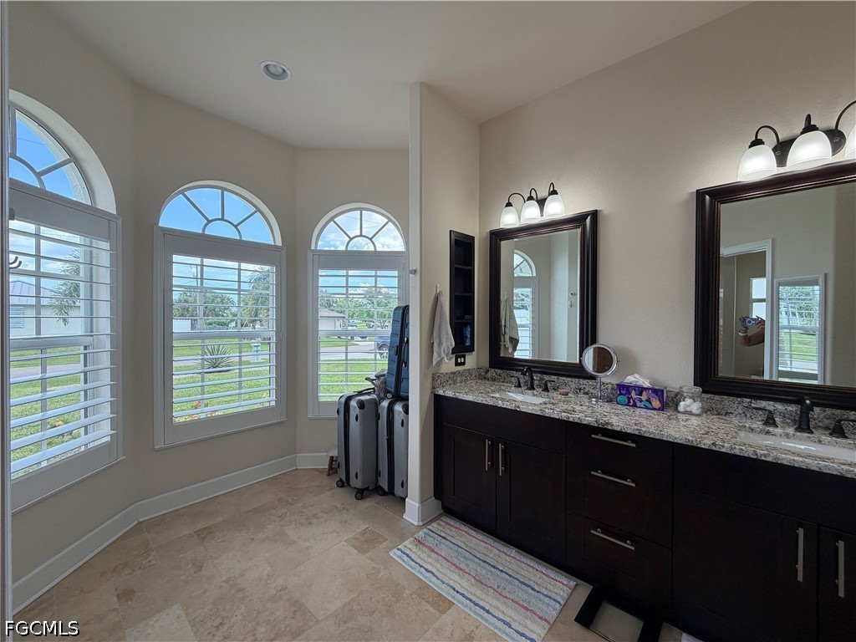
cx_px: 428
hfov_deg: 102.1
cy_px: 321
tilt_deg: -0.4
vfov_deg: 85.7
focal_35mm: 14
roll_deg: -0.2
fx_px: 346
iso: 64
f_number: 2.2
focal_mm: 2.22
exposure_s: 1/120
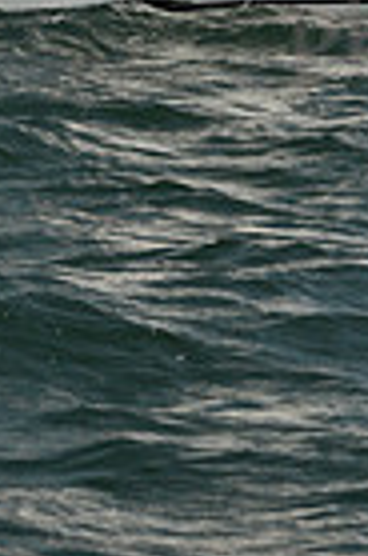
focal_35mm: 314
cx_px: 78
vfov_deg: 6.4
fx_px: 4838
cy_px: -572
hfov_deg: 4.4
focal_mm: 75
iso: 250
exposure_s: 1/640
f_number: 6.3
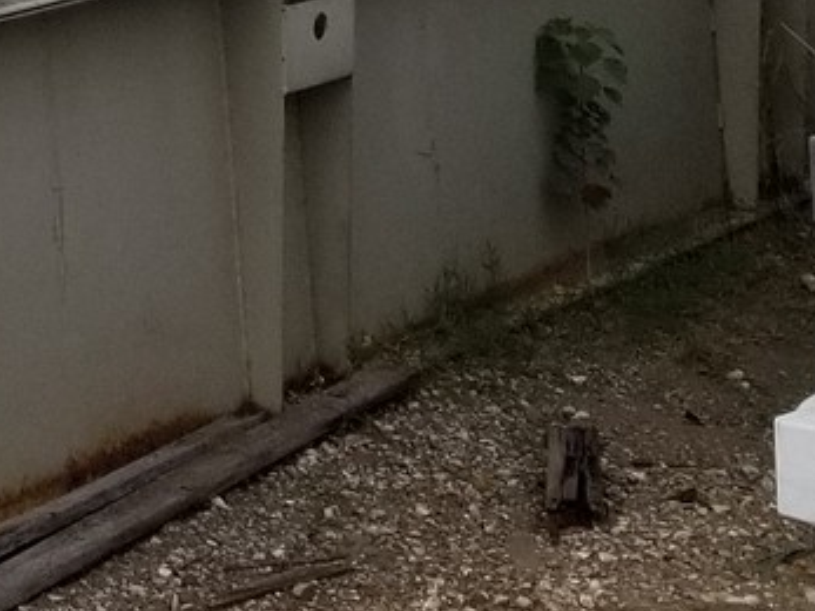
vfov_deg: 8.9
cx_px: -747
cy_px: -846
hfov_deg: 11.9
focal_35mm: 151
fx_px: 3554
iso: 50
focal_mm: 4.25
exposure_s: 1/3960
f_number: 1.7
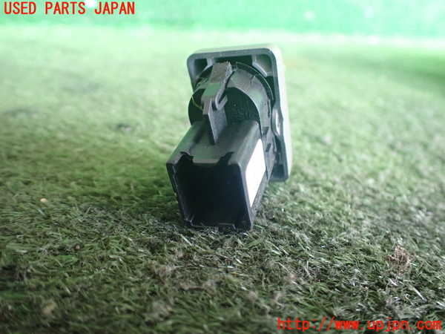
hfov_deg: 60.0
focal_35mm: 30
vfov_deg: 46.8
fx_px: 386
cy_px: 167
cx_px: 222
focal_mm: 5.4
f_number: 2.3
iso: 800
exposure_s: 1/80
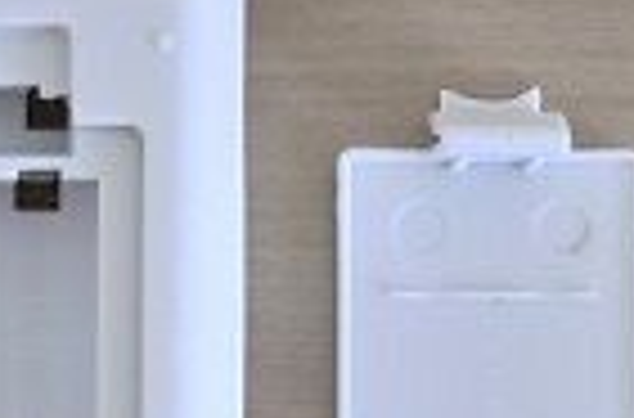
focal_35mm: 256
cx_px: 27
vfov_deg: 5.3
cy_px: 364
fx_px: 4493
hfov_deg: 8.0
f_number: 4.5
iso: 450
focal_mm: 40
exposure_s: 1/60
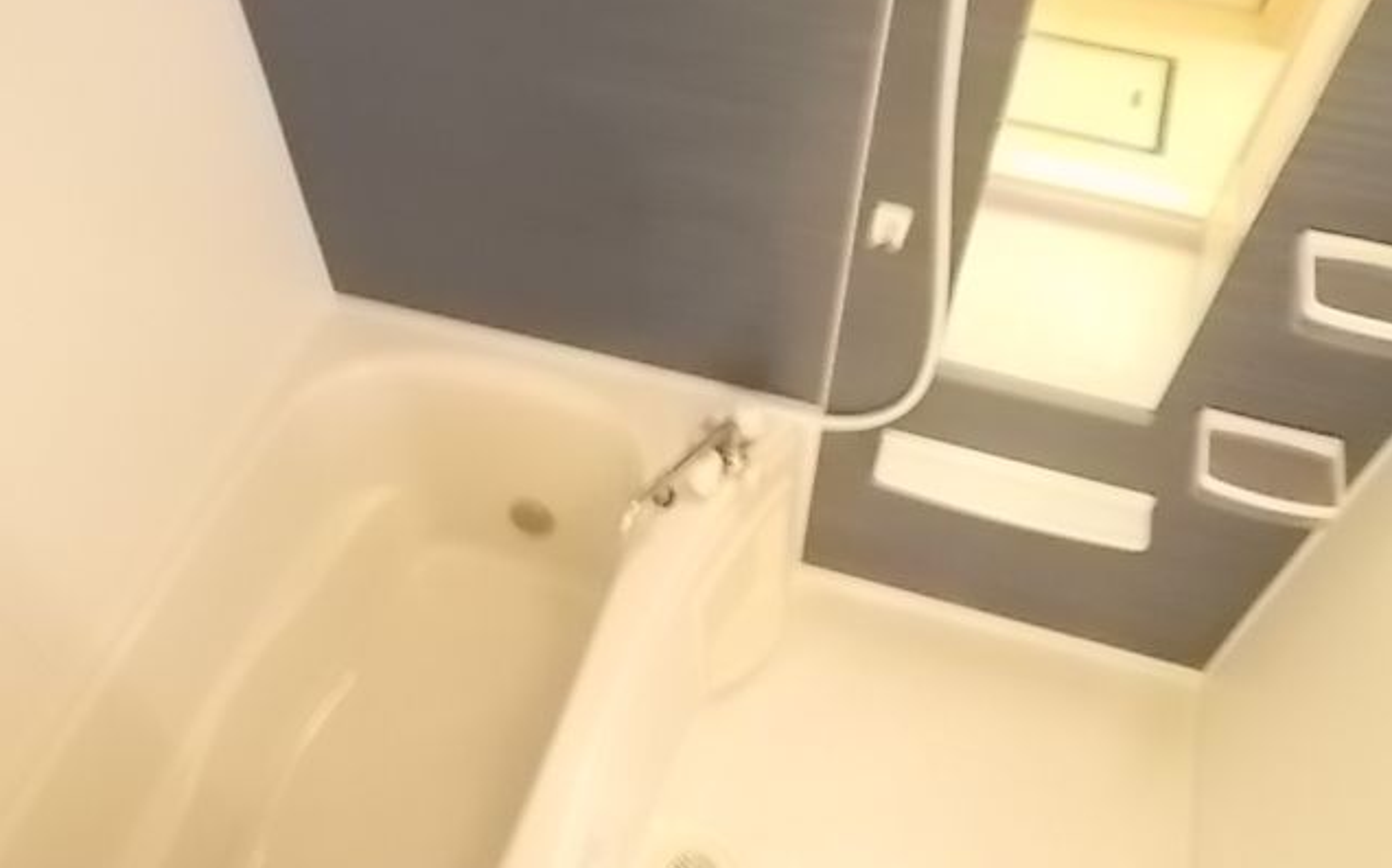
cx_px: 698
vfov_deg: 39.4
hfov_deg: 59.7
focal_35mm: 32
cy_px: 466
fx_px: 1214
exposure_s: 1/13
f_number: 3.4
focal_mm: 5.3
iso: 800
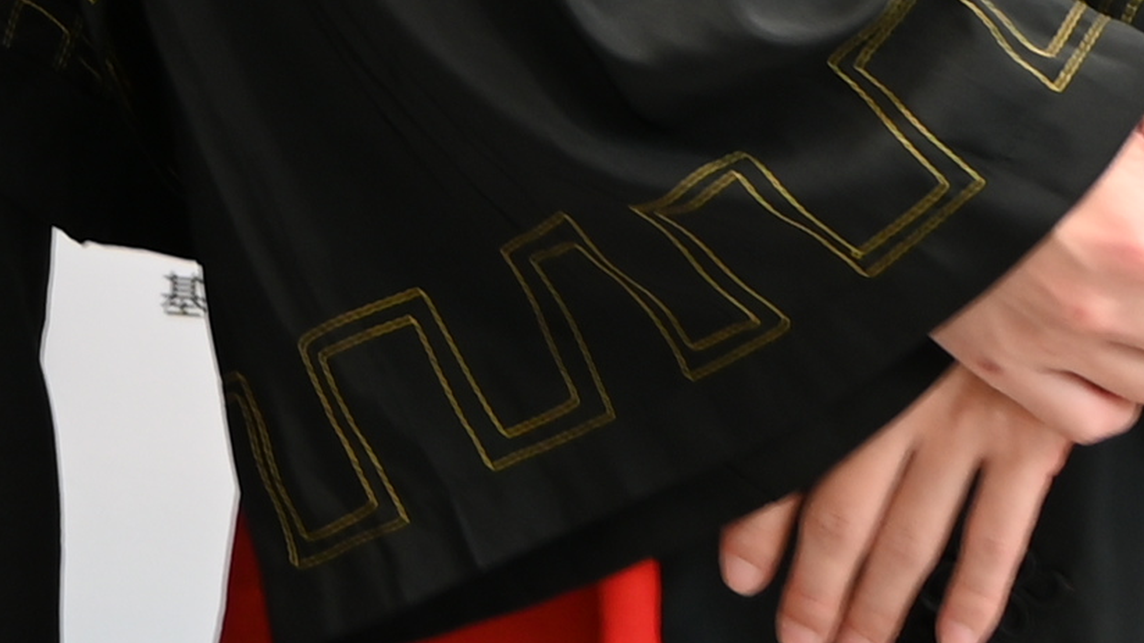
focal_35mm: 239
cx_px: 651
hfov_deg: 9.0
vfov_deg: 4.8
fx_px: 7260
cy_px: -1560
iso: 100
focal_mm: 22.5
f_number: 3.8
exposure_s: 1/3
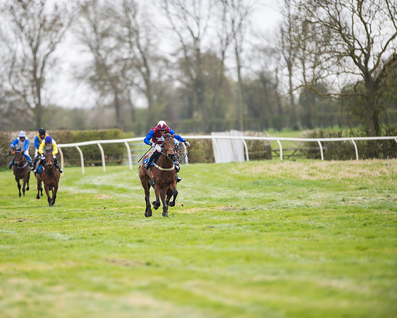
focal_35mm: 451
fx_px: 5297
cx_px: 158
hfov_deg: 4.3
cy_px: 159
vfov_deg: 3.4
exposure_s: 1/2500
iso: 400
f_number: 3.5
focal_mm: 400
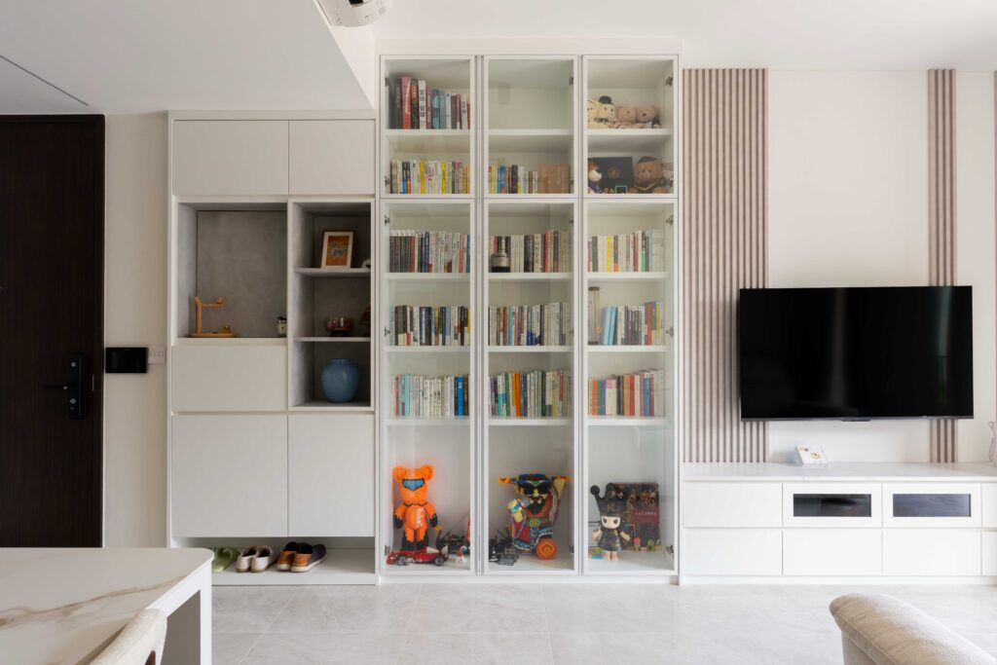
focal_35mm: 20
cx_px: 498
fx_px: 554
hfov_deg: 84.0
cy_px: 332
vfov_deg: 61.9
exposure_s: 1/15
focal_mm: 20
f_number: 8
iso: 100
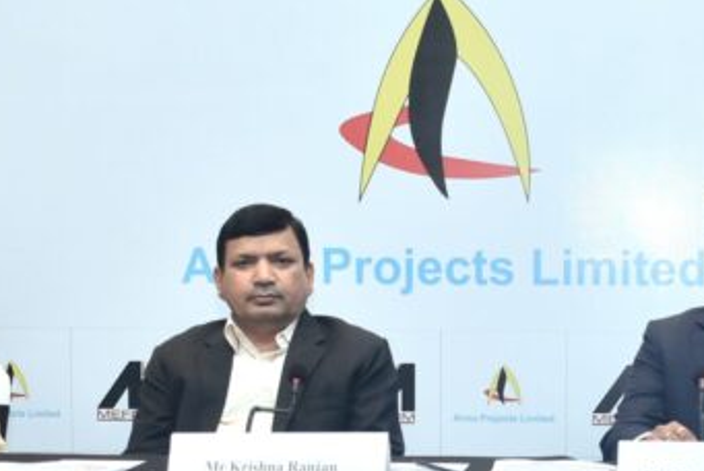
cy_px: 437
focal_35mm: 99
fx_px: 1938
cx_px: 570
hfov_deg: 20.3
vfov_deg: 13.7
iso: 800
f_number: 5
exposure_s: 1/125
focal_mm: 22
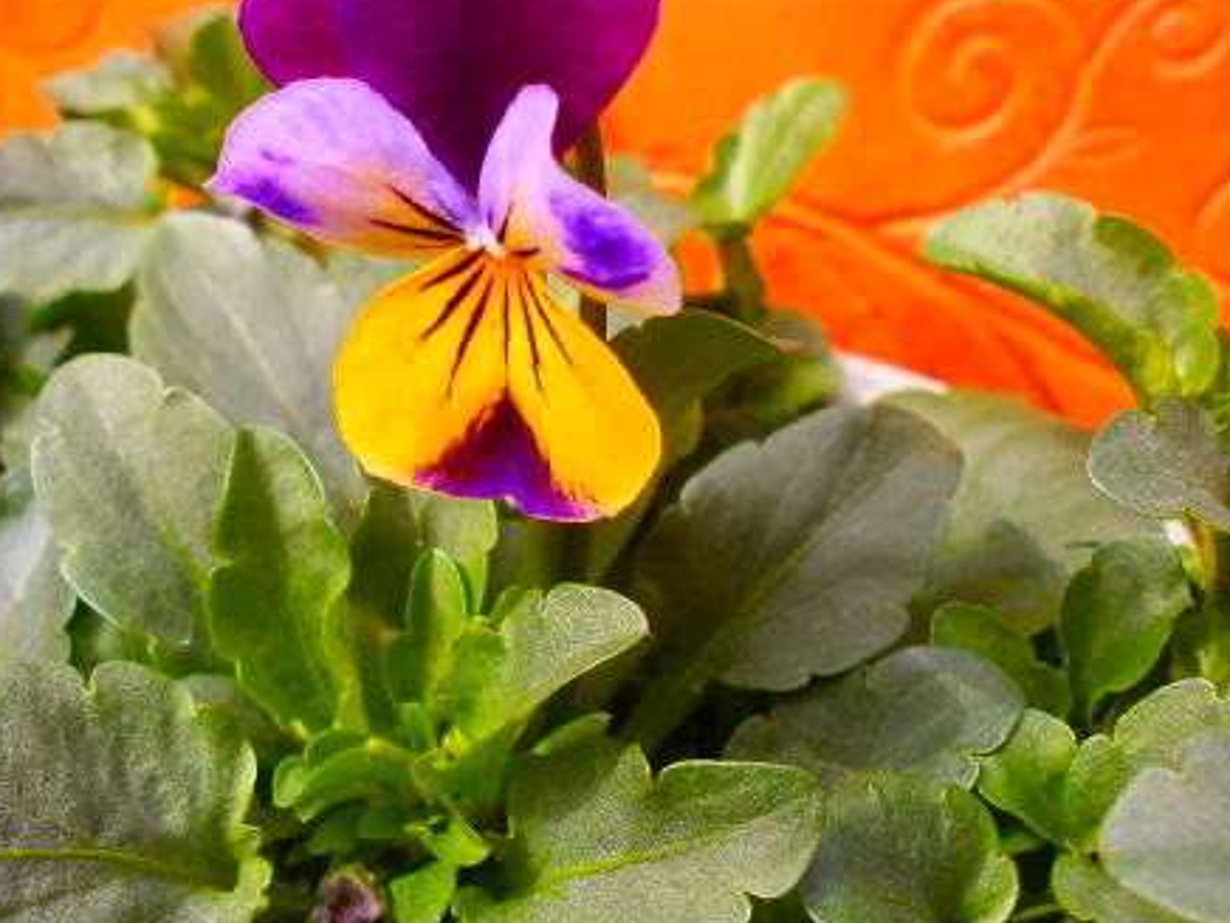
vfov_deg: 30.9
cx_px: 370
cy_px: 409
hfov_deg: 39.7
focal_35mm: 47
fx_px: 1670
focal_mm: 5.8
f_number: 3.1
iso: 100
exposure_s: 1/250
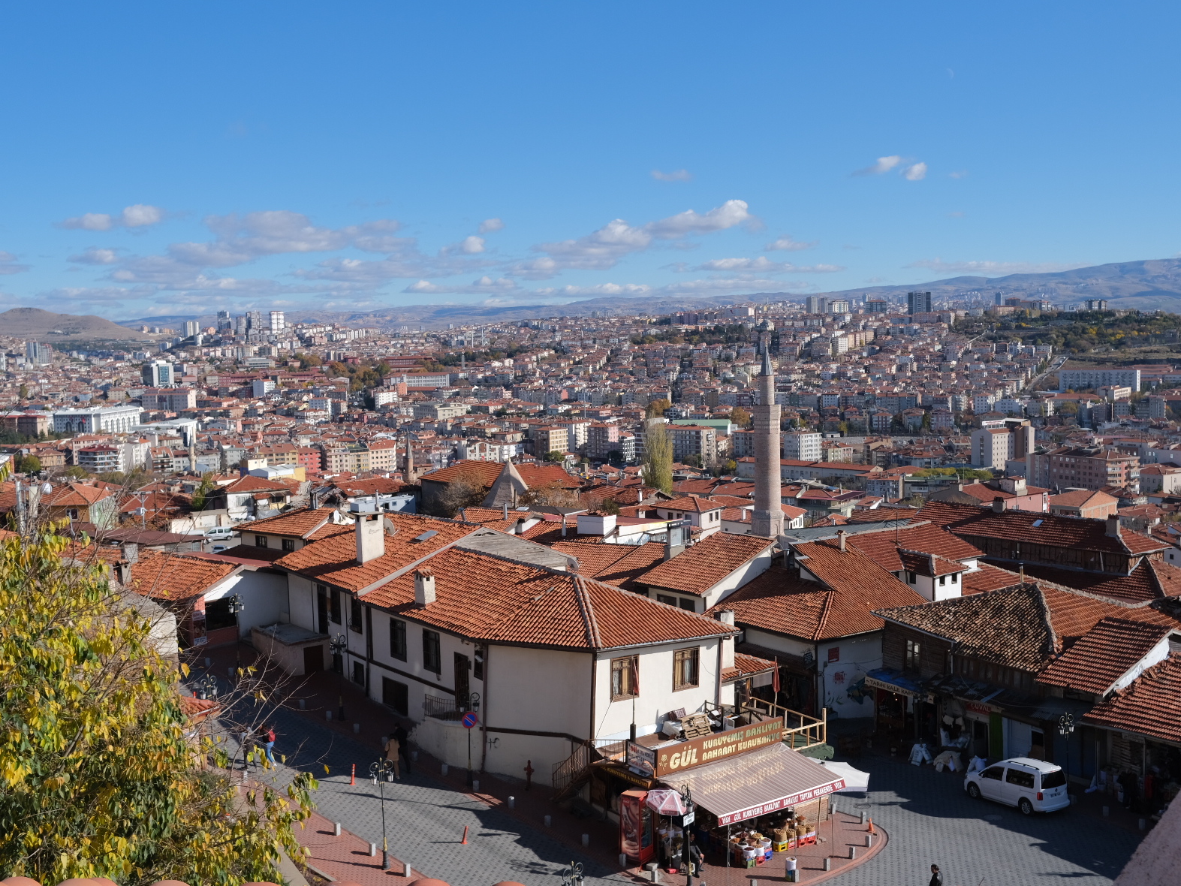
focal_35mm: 38
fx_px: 1297
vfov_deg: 37.7
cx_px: 619
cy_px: 442
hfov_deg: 49.0
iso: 160
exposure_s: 1/550
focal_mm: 23
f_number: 6.4
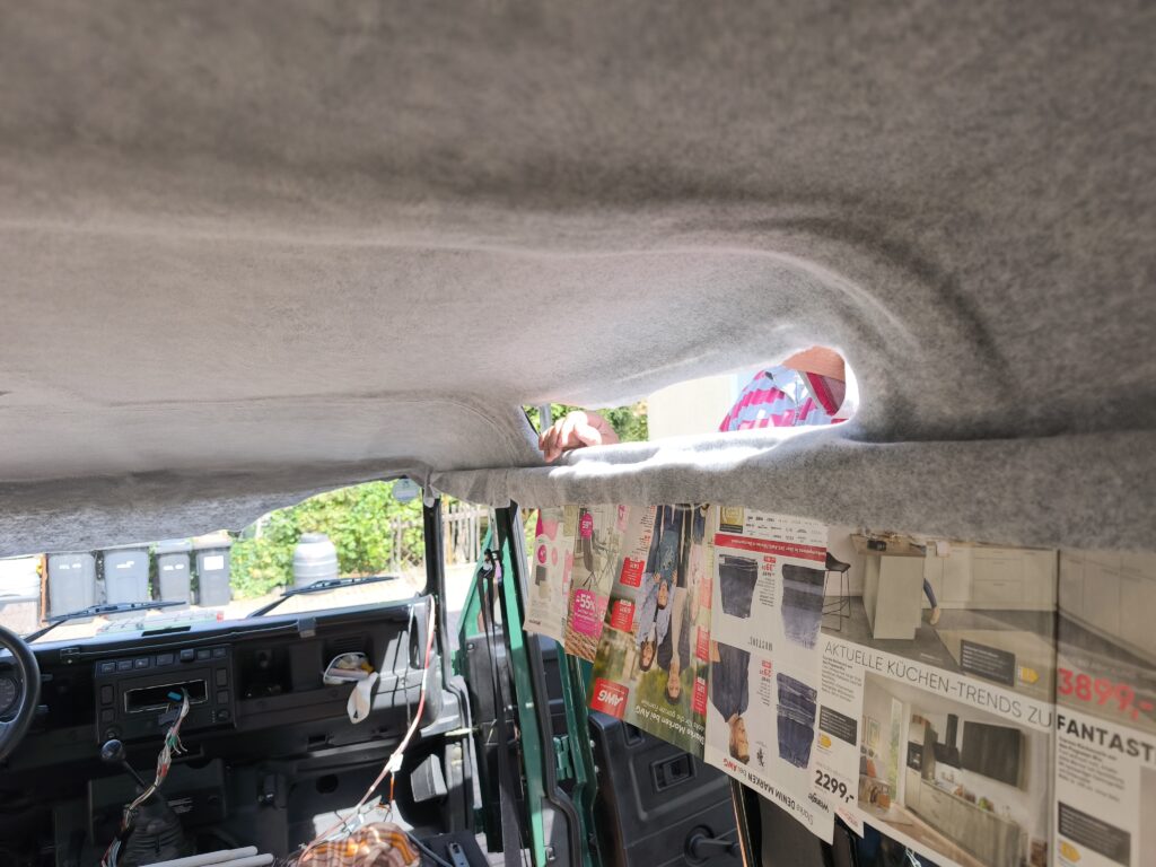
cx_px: 578
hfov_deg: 73.9
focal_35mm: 23
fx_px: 768
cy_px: 434
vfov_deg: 58.9
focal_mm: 6.57
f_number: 1.6
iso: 50
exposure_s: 1/356
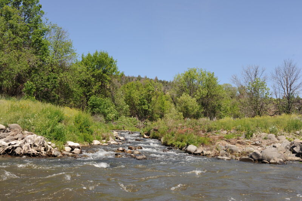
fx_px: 293
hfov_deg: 54.5
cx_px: 151
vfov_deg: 37.8
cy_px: 100
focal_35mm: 35
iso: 250
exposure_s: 1/250
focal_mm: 35
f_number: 11
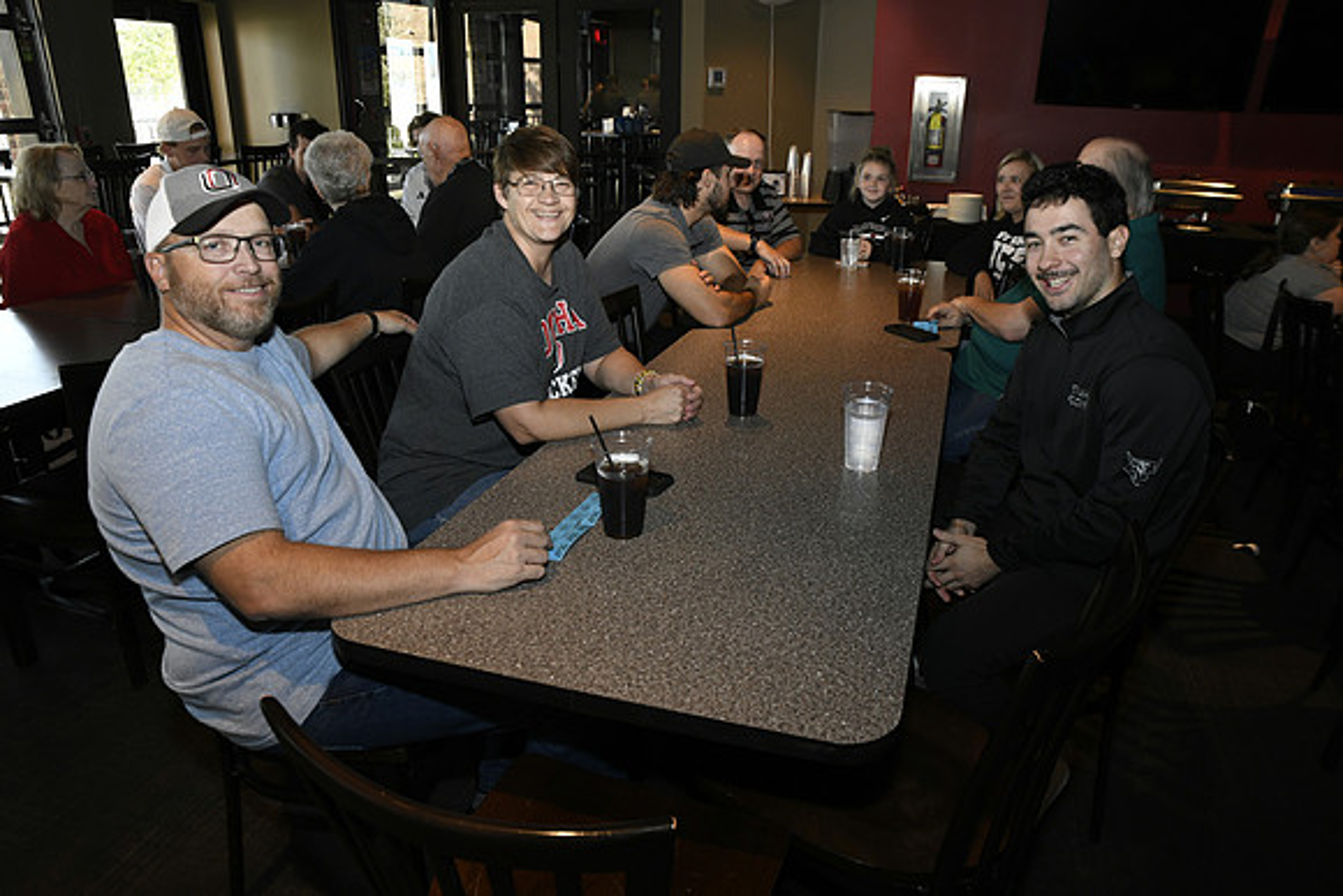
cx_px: 672
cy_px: 448
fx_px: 896
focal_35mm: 24
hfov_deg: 73.7
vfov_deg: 53.2
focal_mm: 24
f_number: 8
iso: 1600
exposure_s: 1/60
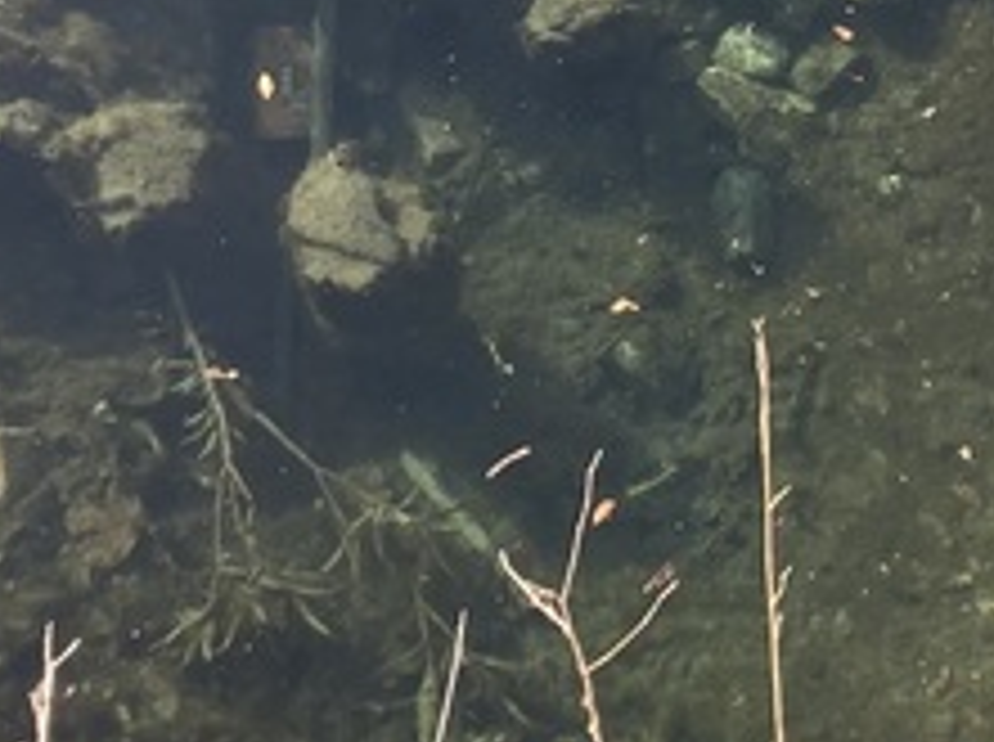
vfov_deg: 11.1
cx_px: 706
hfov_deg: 15.4
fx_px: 3670
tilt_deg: -51.3
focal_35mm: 128
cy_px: -360
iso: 20
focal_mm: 3.99
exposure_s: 1/127
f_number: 1.8
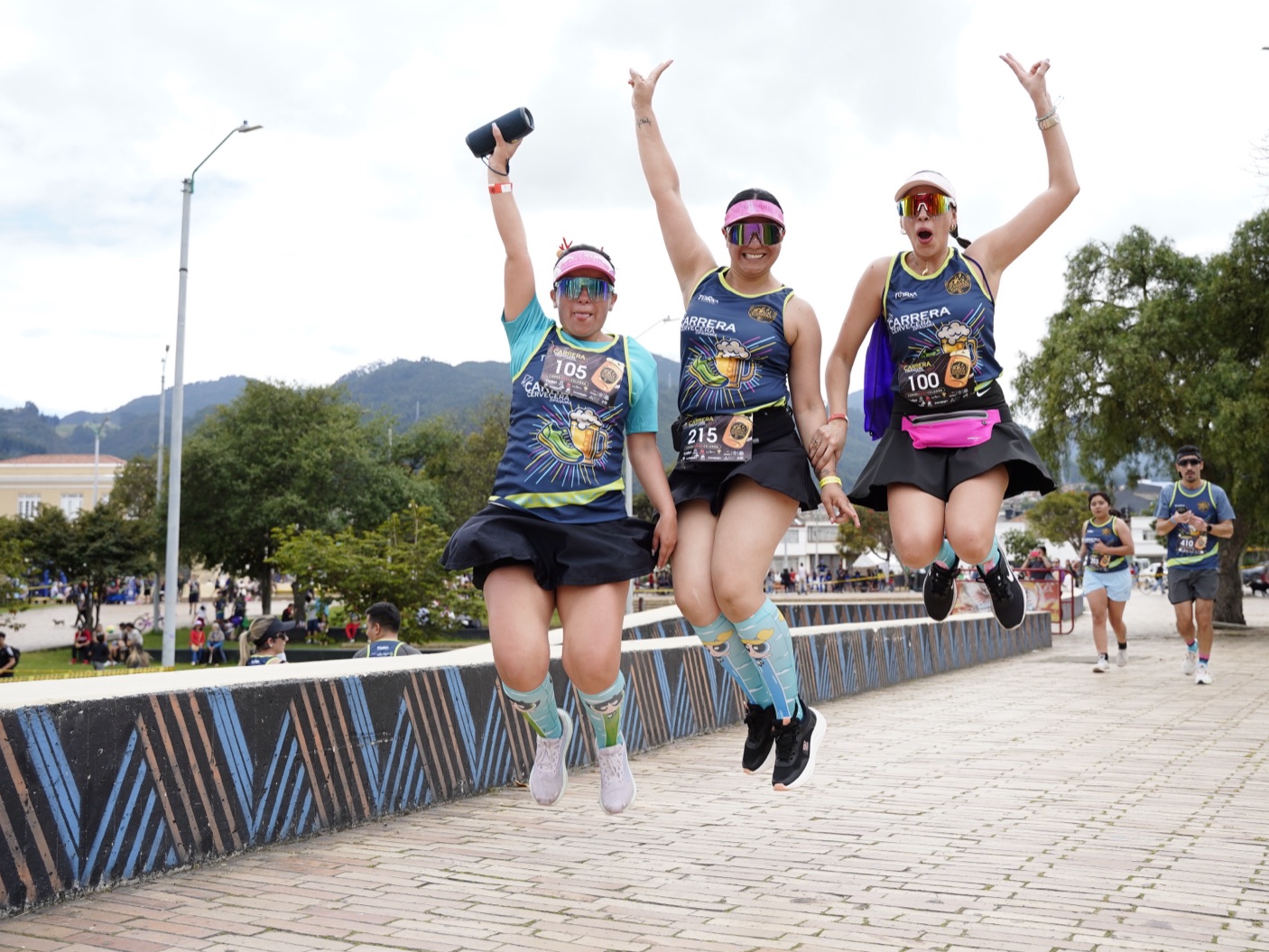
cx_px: 707
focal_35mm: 36
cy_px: 476
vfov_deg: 40.1
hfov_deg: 51.8
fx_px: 1303
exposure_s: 1/1000
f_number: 4
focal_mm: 32.5
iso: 320
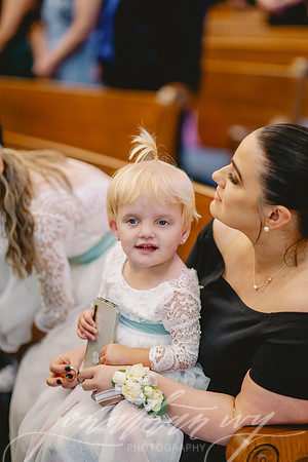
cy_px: 231
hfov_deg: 16.1
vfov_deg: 23.9
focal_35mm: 85
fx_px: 1091
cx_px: 154
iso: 500
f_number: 1.8
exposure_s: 1/400
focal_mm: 85
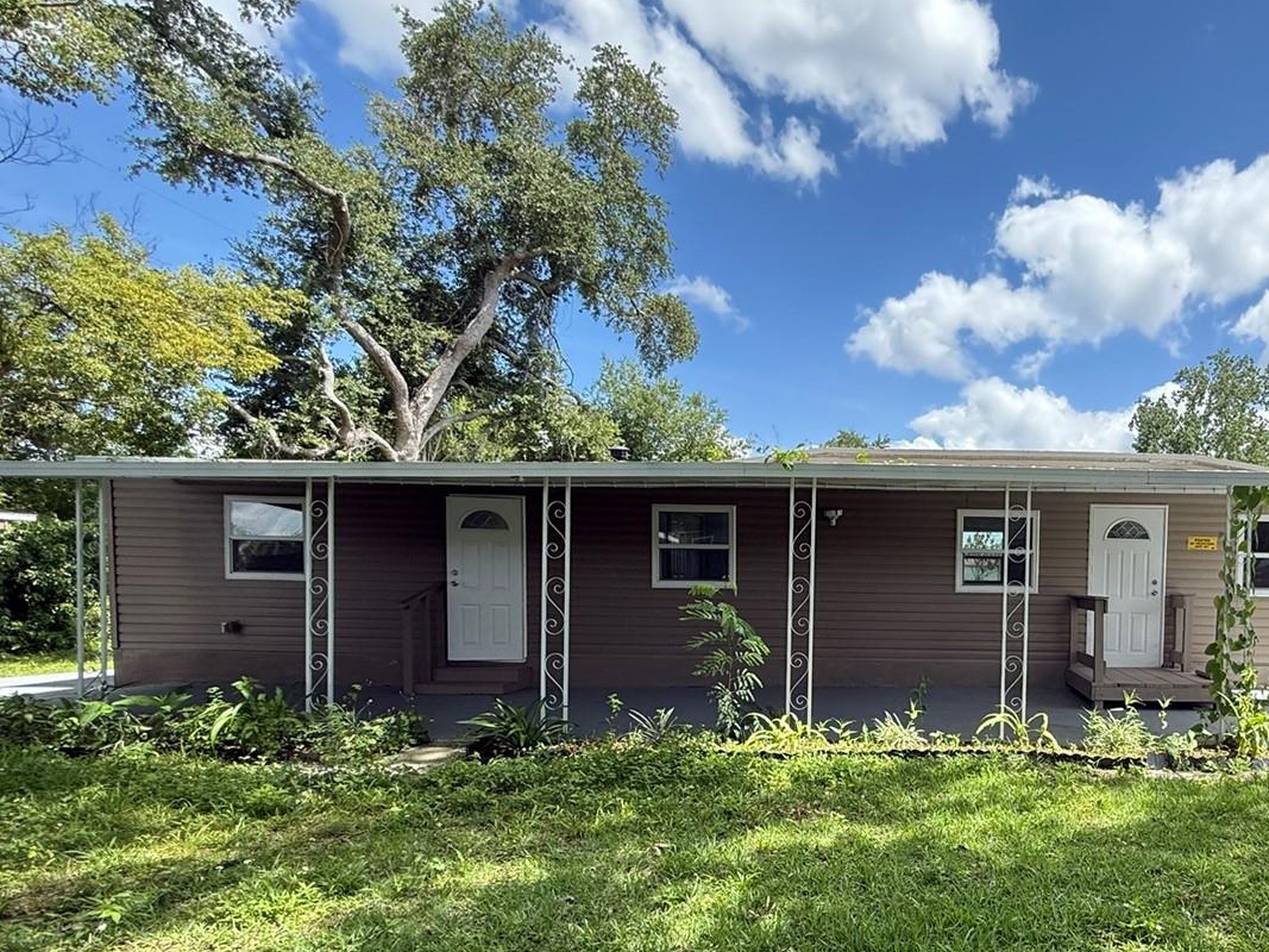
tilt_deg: -2.0
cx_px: 942
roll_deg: -1.6
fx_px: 770
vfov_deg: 62.3
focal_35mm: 21
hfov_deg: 73.8
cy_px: 612
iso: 64
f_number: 2.2
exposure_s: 1/535
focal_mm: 2.22
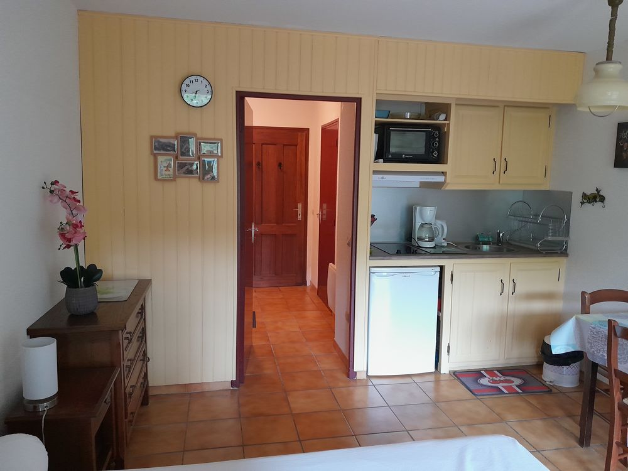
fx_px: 472
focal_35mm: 26
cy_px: 236
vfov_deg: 53.1
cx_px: 314
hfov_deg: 67.3
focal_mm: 4
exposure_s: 1/50
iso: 400
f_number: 1.8
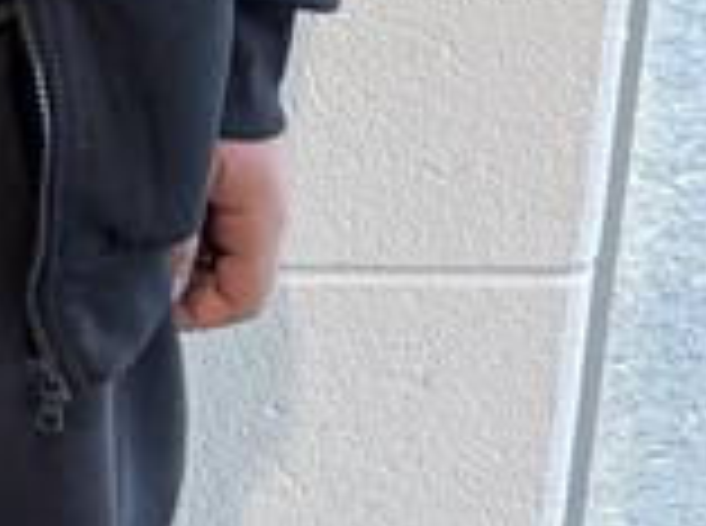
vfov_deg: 8.3
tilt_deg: -13.4
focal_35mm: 157
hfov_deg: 11.1
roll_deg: -0.9
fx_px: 3195
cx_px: -836
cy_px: -895
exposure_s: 1/120
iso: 160
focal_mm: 6.76
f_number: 1.78
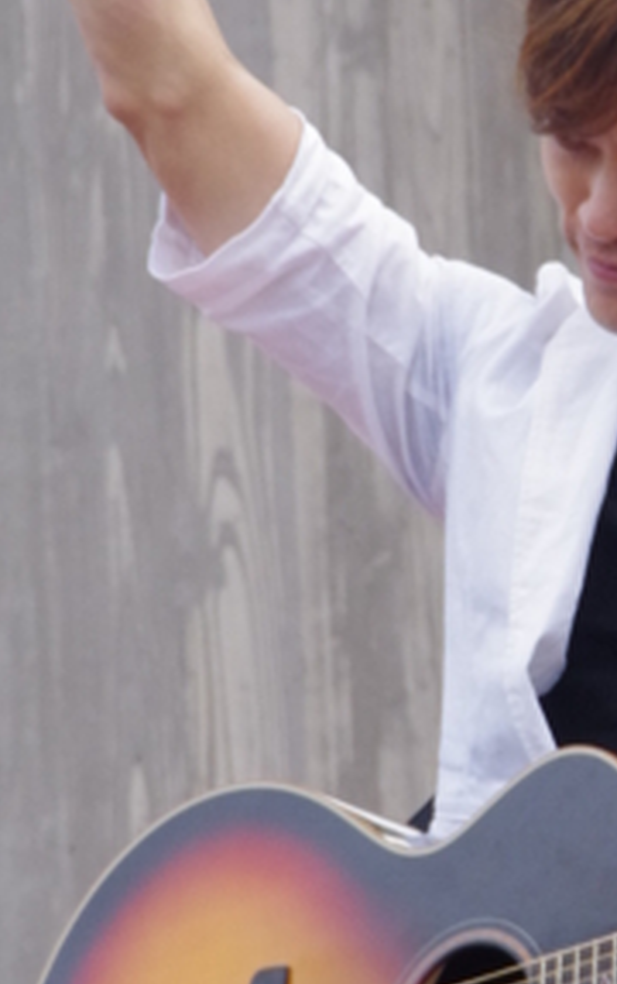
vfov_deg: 3.3
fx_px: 16907
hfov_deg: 2.1
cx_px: 516
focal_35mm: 630
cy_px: 531
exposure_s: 1/400
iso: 800
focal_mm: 148
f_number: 11
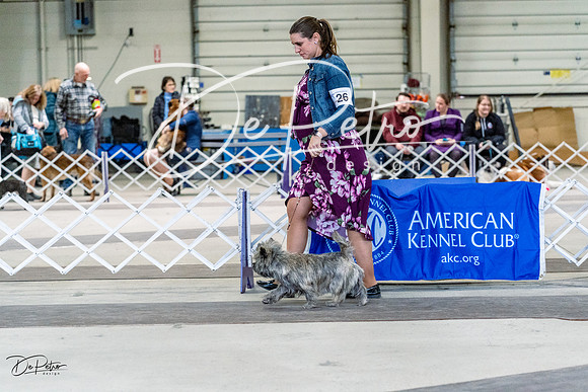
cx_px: 294
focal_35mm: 114
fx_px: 1862
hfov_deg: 17.9
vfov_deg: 12.0
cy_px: 196
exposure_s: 1/400
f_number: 4.5
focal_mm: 114
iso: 6400
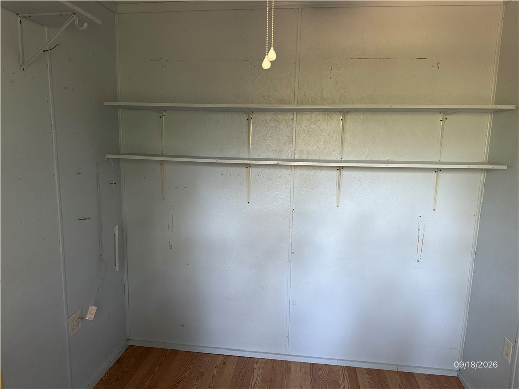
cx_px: 260
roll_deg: +0.2
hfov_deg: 71.6
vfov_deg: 56.8
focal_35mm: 24
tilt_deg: -7.2
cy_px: 194
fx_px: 360
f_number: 1.78
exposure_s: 1/60
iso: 320
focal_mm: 6.86
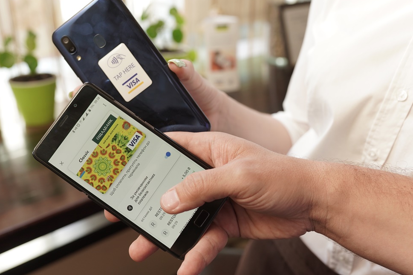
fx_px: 424
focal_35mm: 37
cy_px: 133
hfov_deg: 51.9
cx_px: 202
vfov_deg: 35.9
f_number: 4
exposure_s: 1/125
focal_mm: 35
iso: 800
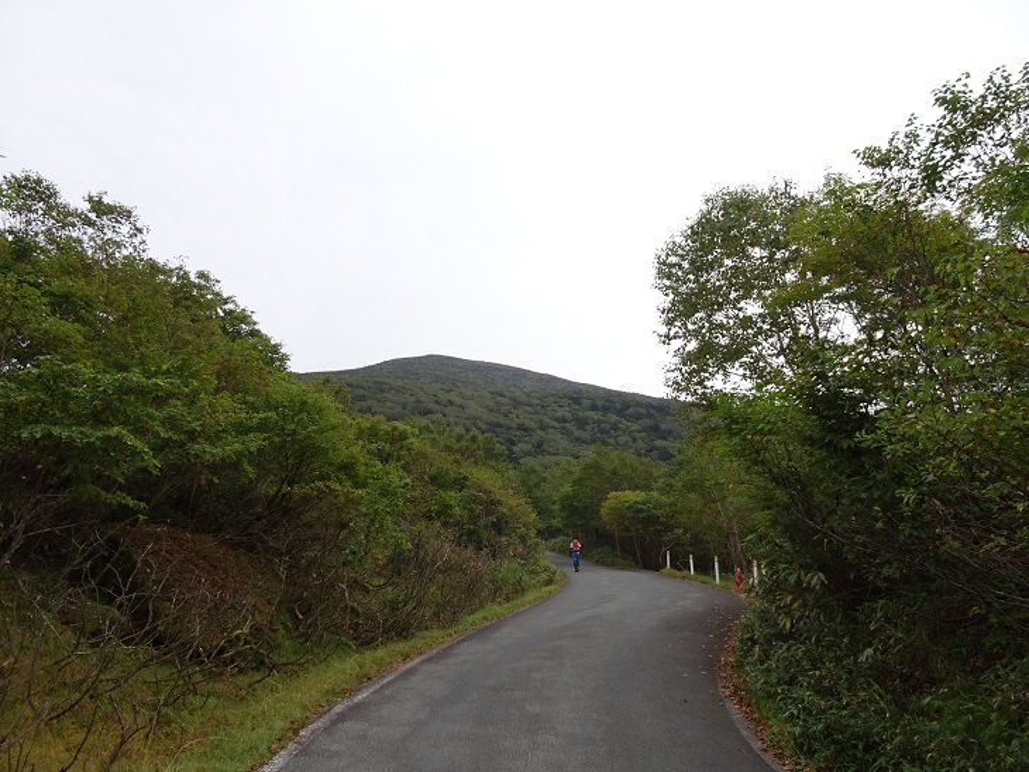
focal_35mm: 24
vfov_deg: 56.8
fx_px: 714
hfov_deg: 71.6
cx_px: 514
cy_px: 386
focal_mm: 4.1
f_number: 3.5
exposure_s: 1/100
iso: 80
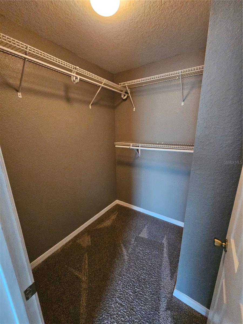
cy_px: 162
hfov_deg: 89.9
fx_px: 122
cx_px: 122
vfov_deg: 106.2
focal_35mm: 13
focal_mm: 2.2
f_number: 2.2
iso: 800
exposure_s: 1/24
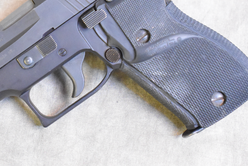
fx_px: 675
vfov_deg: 13.9
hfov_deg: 20.7
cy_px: 43
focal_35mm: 98
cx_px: 85
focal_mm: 40
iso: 12800
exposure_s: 1/30
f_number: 4.8
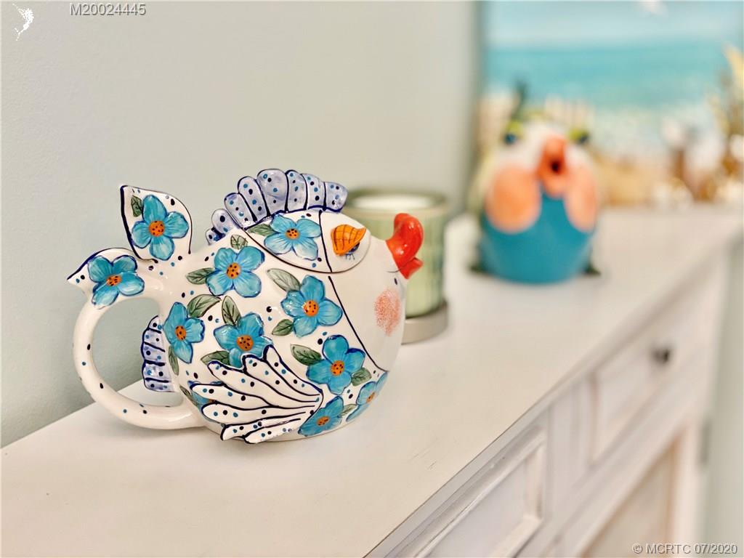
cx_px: 372
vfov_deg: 28.0
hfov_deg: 36.8
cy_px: 279
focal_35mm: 52
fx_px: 1118
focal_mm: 6
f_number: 2
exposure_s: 1/60
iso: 160
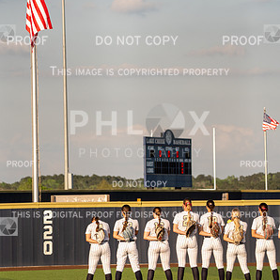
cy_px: 131
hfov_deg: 6.8
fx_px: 2352
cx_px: 140
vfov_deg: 6.8
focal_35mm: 257
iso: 400
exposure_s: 1/1250
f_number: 5.6
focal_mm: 200
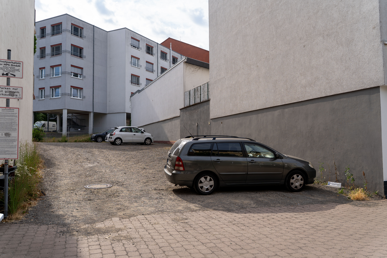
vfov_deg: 42.3
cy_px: 129
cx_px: 194
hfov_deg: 60.3
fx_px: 333
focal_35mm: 31
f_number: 4.5
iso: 100
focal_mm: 31
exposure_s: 1/500
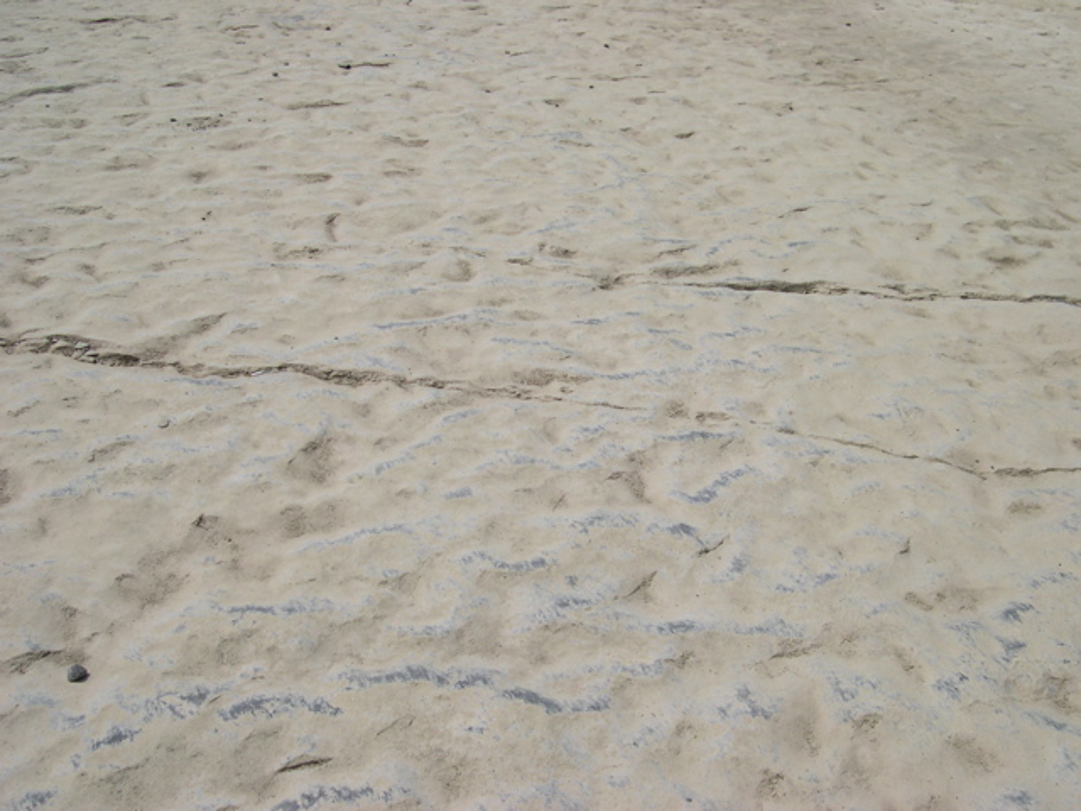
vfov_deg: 37.7
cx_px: 540
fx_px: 1187
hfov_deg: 49.0
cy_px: 406
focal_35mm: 38
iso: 100
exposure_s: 1/354
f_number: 7.6
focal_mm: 8
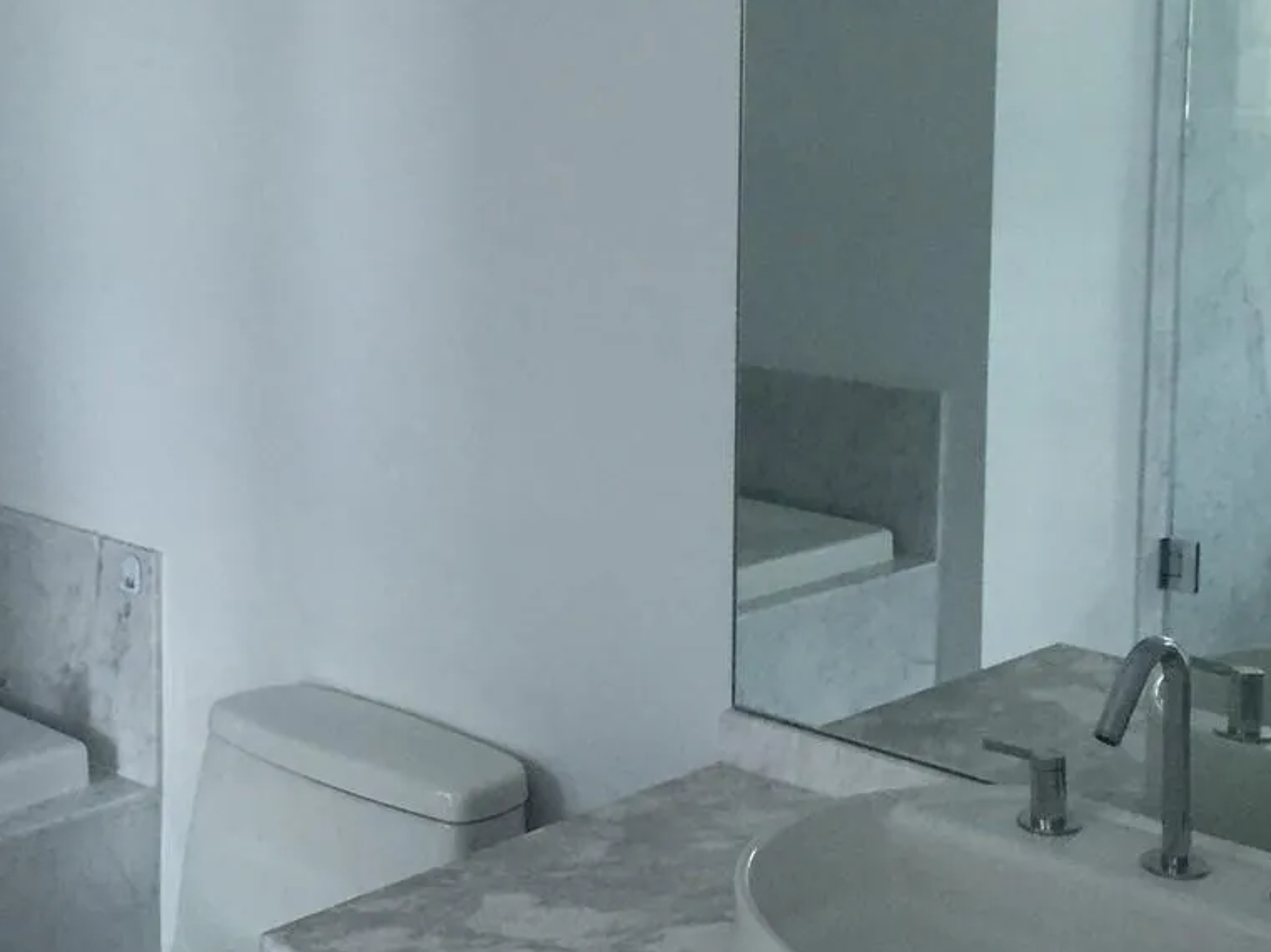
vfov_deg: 23.6
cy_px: 185
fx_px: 2239
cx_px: 361
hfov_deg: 31.3
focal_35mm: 61
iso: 100
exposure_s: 1/30
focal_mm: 4.15
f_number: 2.2
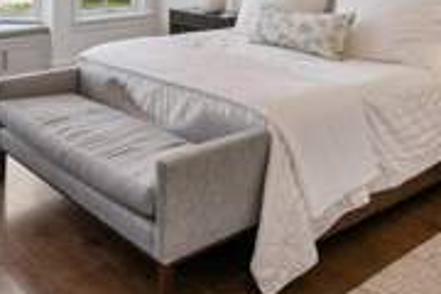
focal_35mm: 48
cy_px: -71
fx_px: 588
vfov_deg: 24.9
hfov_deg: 40.6
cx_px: 147
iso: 250
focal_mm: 18
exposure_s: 1/30
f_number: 8
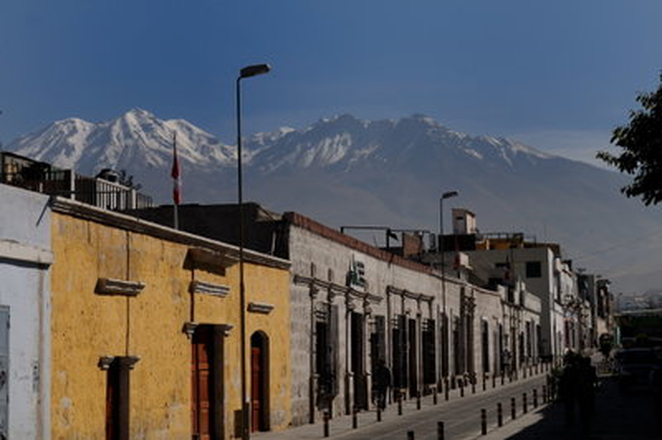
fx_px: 1598
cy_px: 220
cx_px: 331
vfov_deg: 15.7
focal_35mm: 87
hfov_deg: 23.4
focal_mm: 58
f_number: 11
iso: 200
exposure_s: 1/500
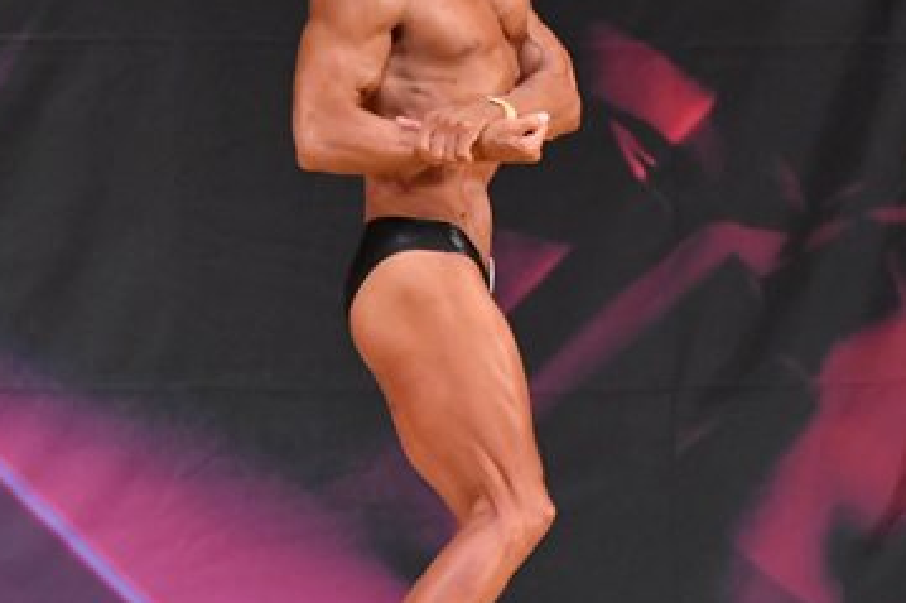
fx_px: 15495
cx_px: 910
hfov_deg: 3.3
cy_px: 257
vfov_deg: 2.2
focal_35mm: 616
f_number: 5.6
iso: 6400
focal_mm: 190
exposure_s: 1/400
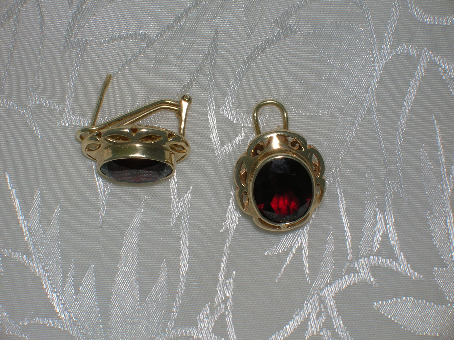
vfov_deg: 14.5
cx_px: 227
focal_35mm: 102
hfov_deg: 19.3
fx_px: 1337
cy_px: 170
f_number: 8.2
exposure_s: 1/60.1
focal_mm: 17.1
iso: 50
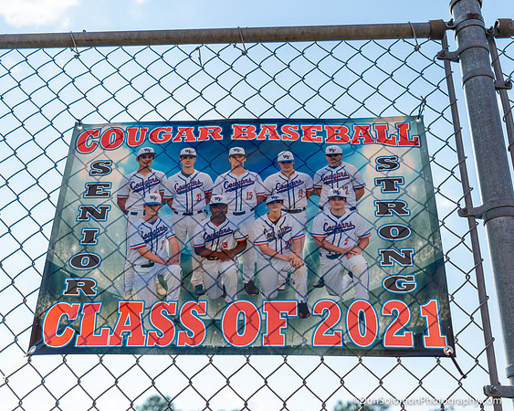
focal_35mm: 39
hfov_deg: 46.4
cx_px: 257
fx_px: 599
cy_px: 206
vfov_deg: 37.8
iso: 400
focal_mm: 35
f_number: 2.8
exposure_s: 1/8000
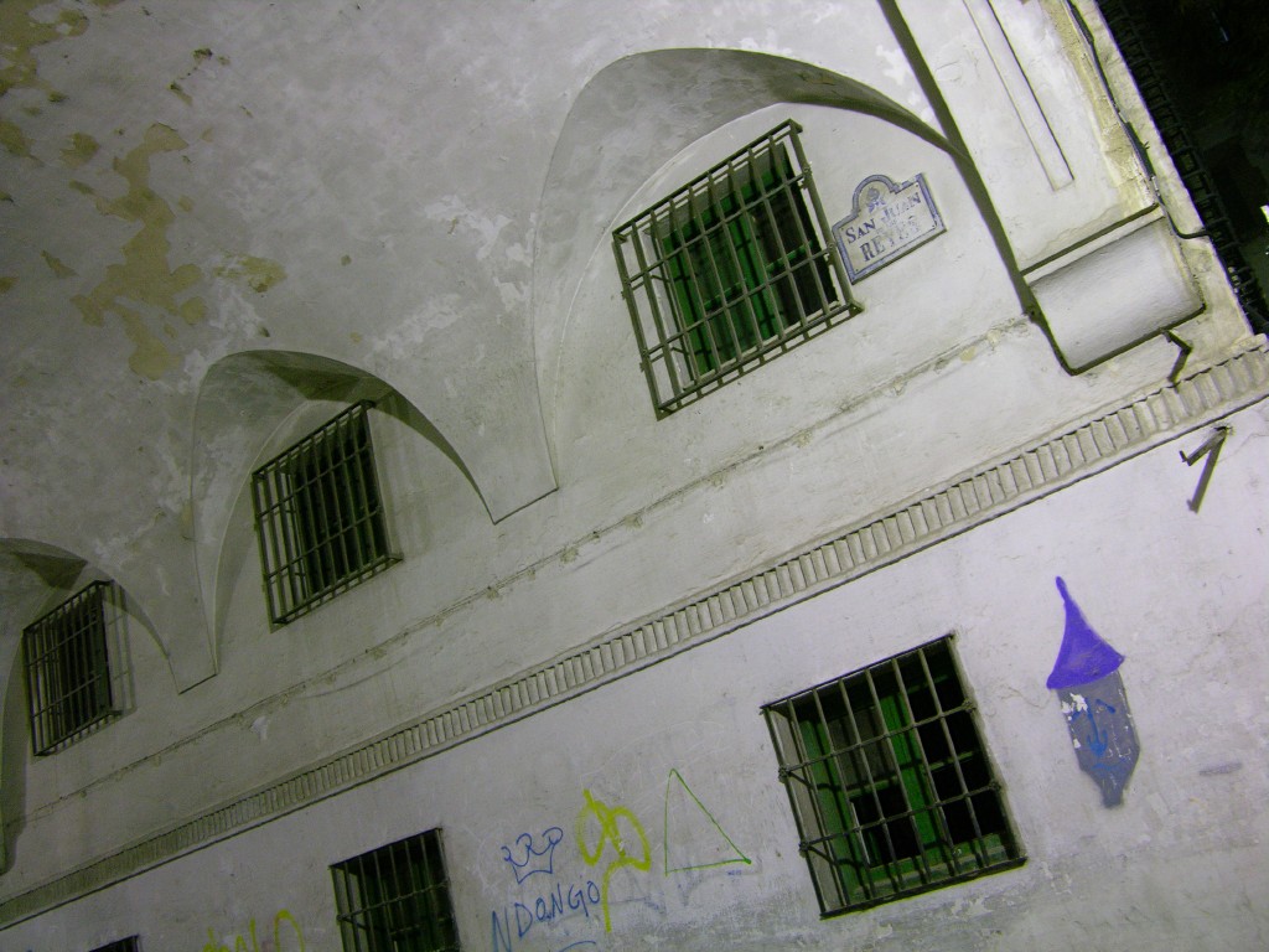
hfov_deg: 52.6
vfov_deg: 40.7
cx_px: 634
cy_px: 476
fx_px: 1283
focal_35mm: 35
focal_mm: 8.9
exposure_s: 1/1.9
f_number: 2.8
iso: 200
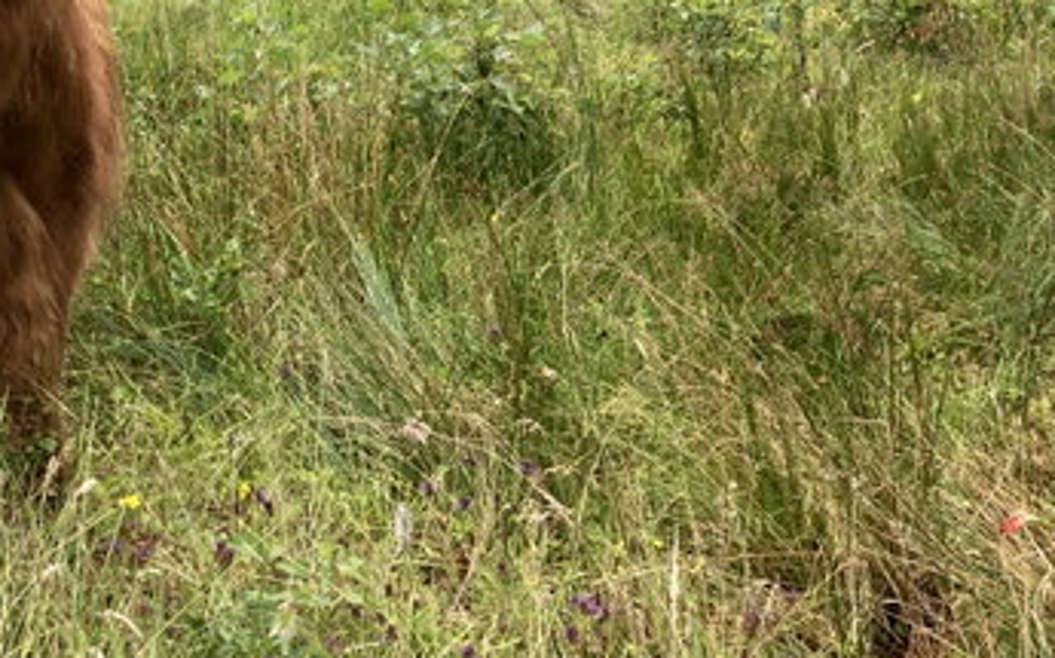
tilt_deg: -3.5
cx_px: 220
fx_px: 1609
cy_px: -12
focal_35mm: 56
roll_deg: +0.1
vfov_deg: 22.2
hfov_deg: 35.2
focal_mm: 3.99
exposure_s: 1/403
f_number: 1.8
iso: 20
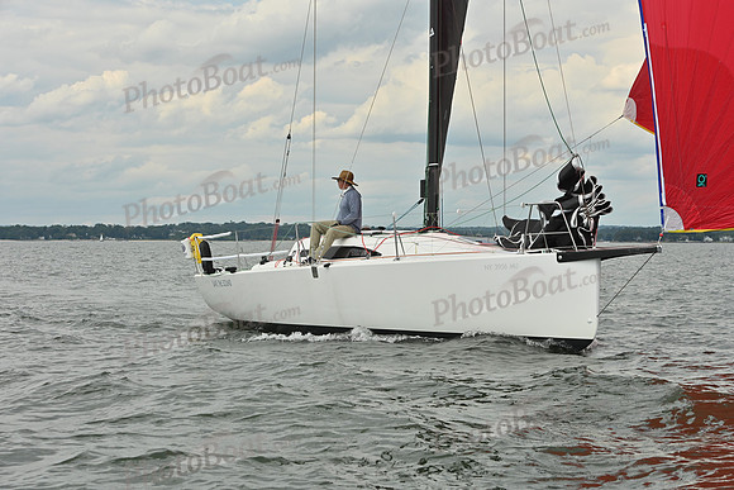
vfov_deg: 17.1
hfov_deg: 25.4
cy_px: 245
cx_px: 367
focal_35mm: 80
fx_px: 1631
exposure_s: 1/1250
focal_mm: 80
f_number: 8
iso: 320
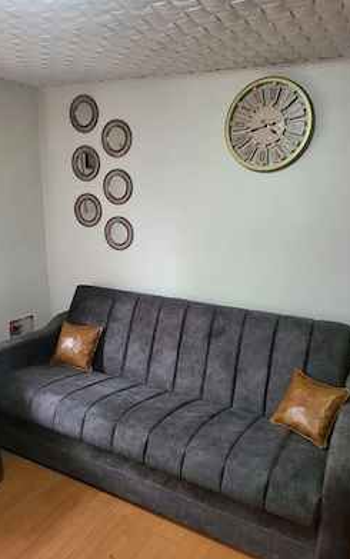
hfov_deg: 47.7
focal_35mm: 26
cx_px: 184
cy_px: 274
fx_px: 396
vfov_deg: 70.4
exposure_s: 1/50.3
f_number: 1.8
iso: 400
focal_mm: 5
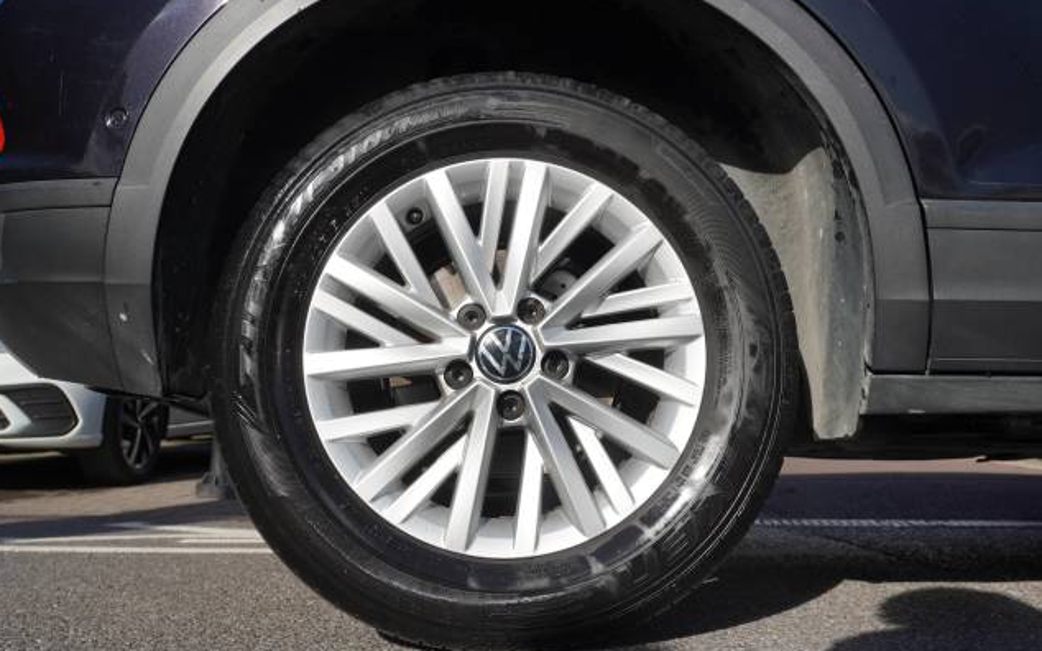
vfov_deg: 34.4
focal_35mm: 37
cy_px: 334
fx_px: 1051
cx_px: 518
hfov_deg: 52.8
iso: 100
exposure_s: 1/350
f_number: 5.6
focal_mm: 24
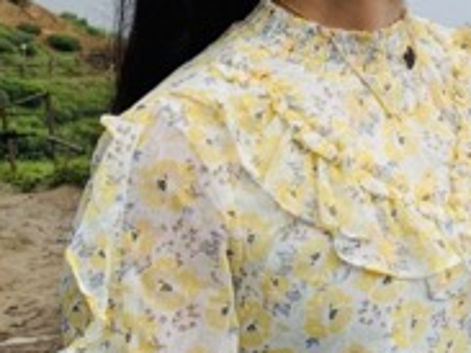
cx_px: 757
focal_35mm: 91
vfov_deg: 16.2
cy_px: 142
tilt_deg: -9.6
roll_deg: -0.9
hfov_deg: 18.4
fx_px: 1237
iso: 25
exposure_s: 1/2681
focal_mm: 4.25
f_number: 1.8
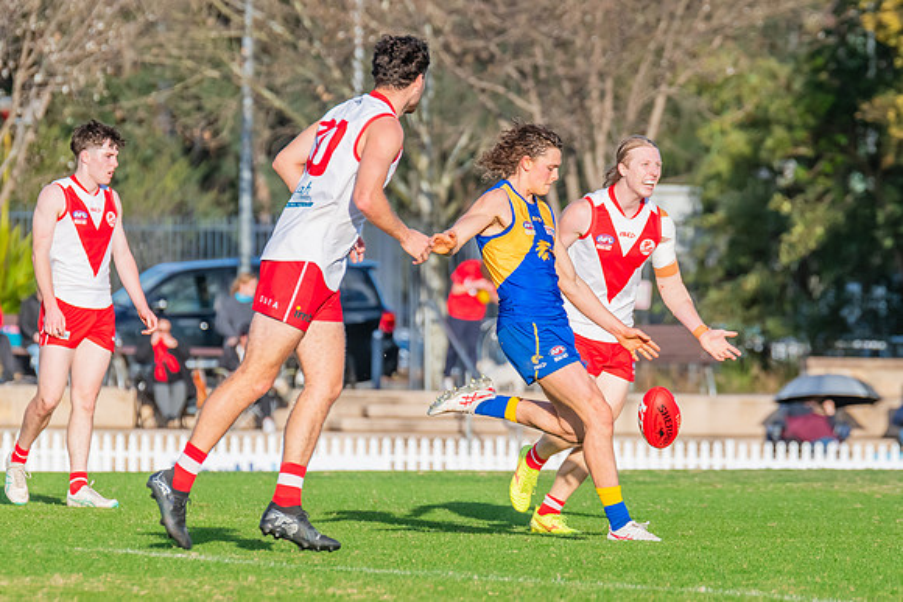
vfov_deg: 2.5
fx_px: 13641
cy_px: 280
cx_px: 582
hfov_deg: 3.8
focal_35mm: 544
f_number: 9
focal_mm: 360
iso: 800
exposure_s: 1/1250
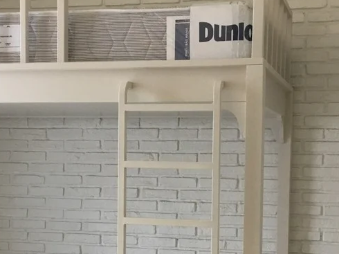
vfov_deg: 20.5
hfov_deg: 27.4
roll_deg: -2.0
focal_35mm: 71
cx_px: 173
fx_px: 695
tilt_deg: -1.3
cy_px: 196
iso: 50
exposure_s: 1/33
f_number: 2.2
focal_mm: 4.15
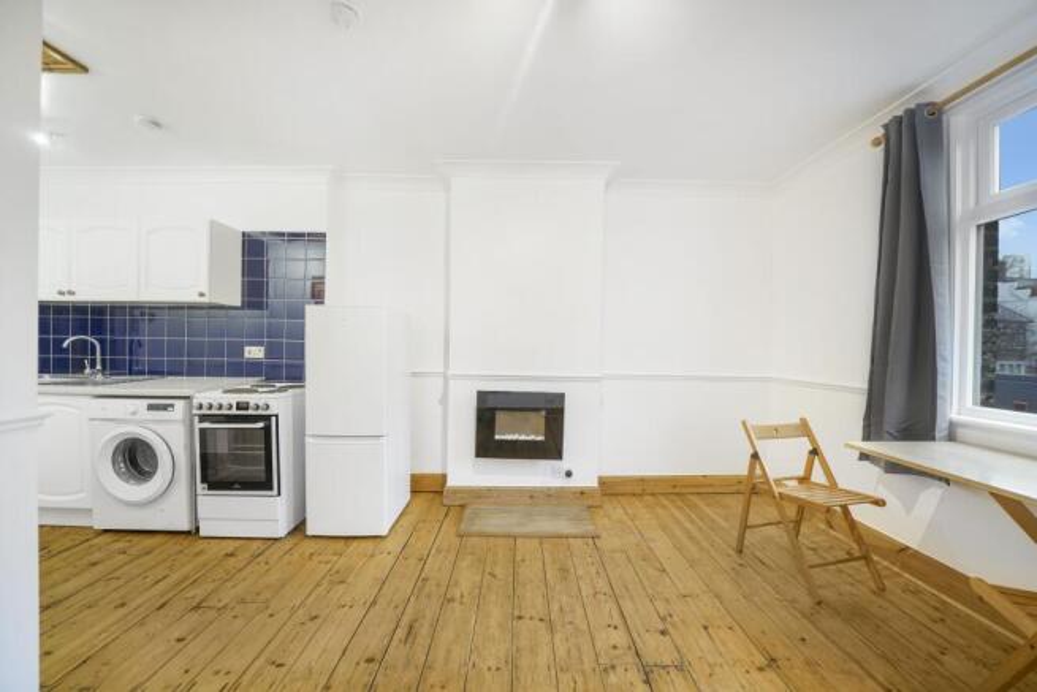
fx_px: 346
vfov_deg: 90.0
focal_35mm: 12
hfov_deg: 112.6
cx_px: 518
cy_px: 346
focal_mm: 12
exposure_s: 1/200
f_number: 4
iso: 500
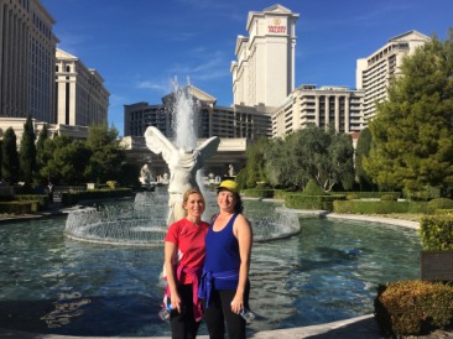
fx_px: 379
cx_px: 226
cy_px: 170
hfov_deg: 61.7
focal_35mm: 29
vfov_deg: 48.2
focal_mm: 4.15
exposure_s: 1/2331
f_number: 2.2
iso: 25
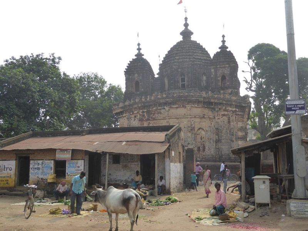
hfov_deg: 44.8
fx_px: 374
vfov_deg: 34.3
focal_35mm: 42
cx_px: 154
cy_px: 116
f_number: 3.8
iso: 125
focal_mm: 7.2
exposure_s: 1/500
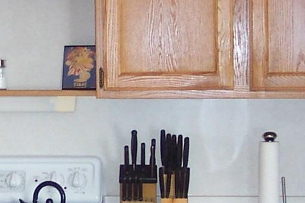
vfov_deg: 8.6
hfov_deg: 12.7
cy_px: 105
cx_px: 15
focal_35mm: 160
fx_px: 1355
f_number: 2.8
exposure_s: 1/30
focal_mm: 8
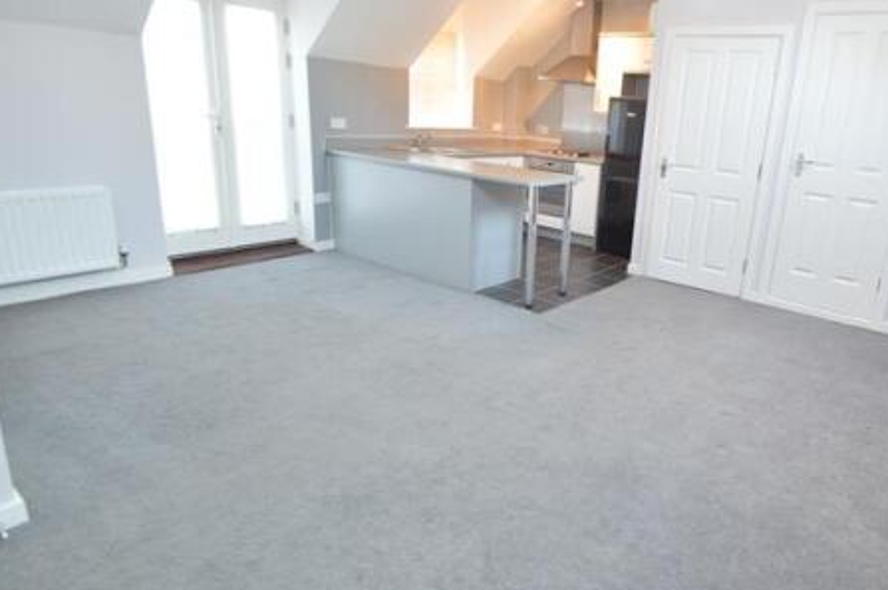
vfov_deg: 56.9
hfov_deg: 77.0
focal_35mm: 22
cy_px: 258
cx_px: 564
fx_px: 542
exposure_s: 1/15
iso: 450
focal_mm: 10
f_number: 3.5
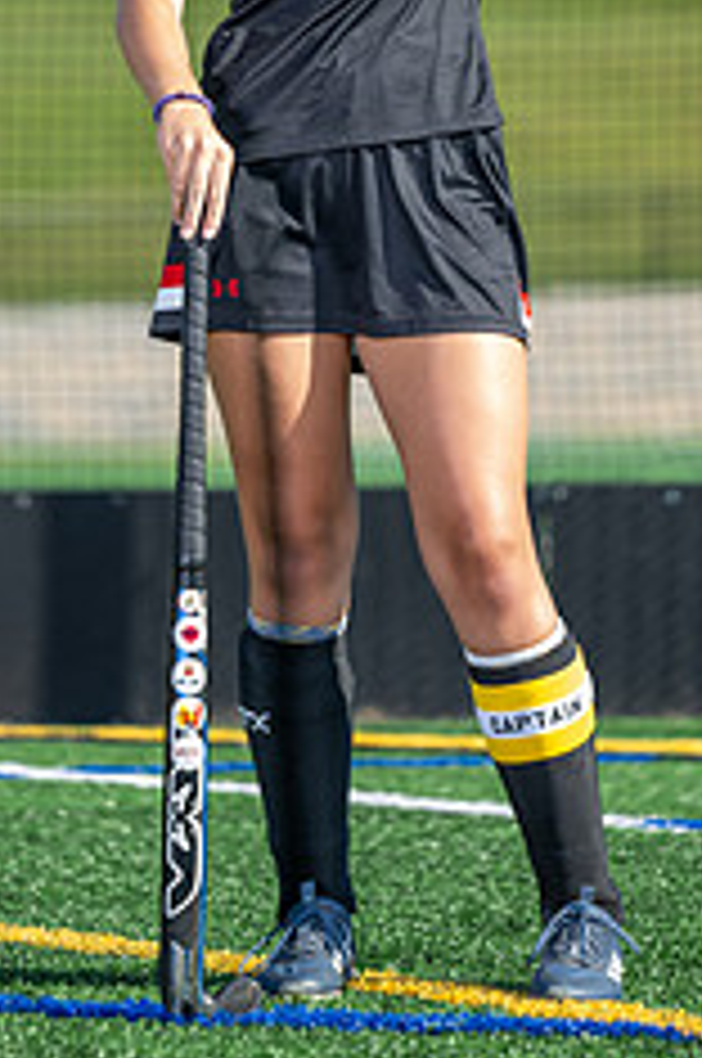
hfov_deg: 4.9
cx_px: 378
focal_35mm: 278
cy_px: 99
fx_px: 8155
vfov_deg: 7.4
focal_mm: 145
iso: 40
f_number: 2.8
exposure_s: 1/320
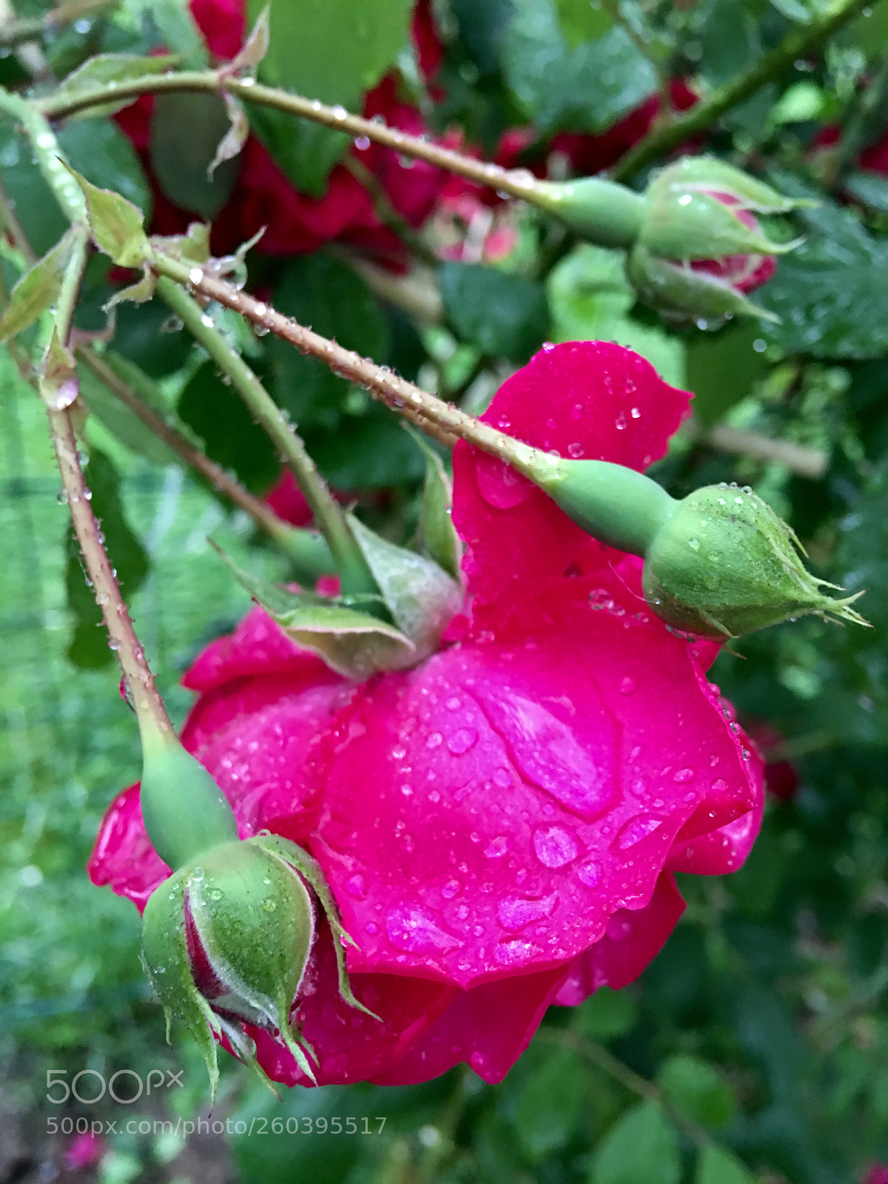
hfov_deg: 48.2
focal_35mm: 29
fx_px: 992
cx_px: 444
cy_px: 592
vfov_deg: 61.7
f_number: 2.2
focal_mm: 4.15
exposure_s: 1/17
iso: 100
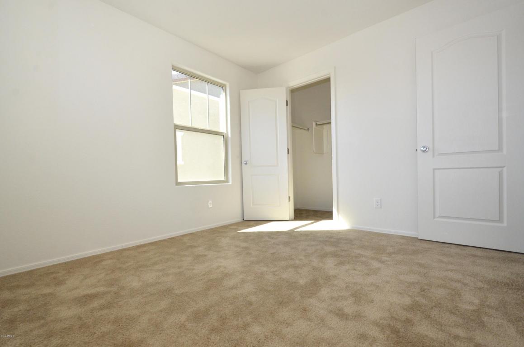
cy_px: 174
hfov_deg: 100.5
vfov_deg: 77.1
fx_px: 218
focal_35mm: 15
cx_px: 262
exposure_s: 1/250
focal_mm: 10
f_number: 8
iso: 1000
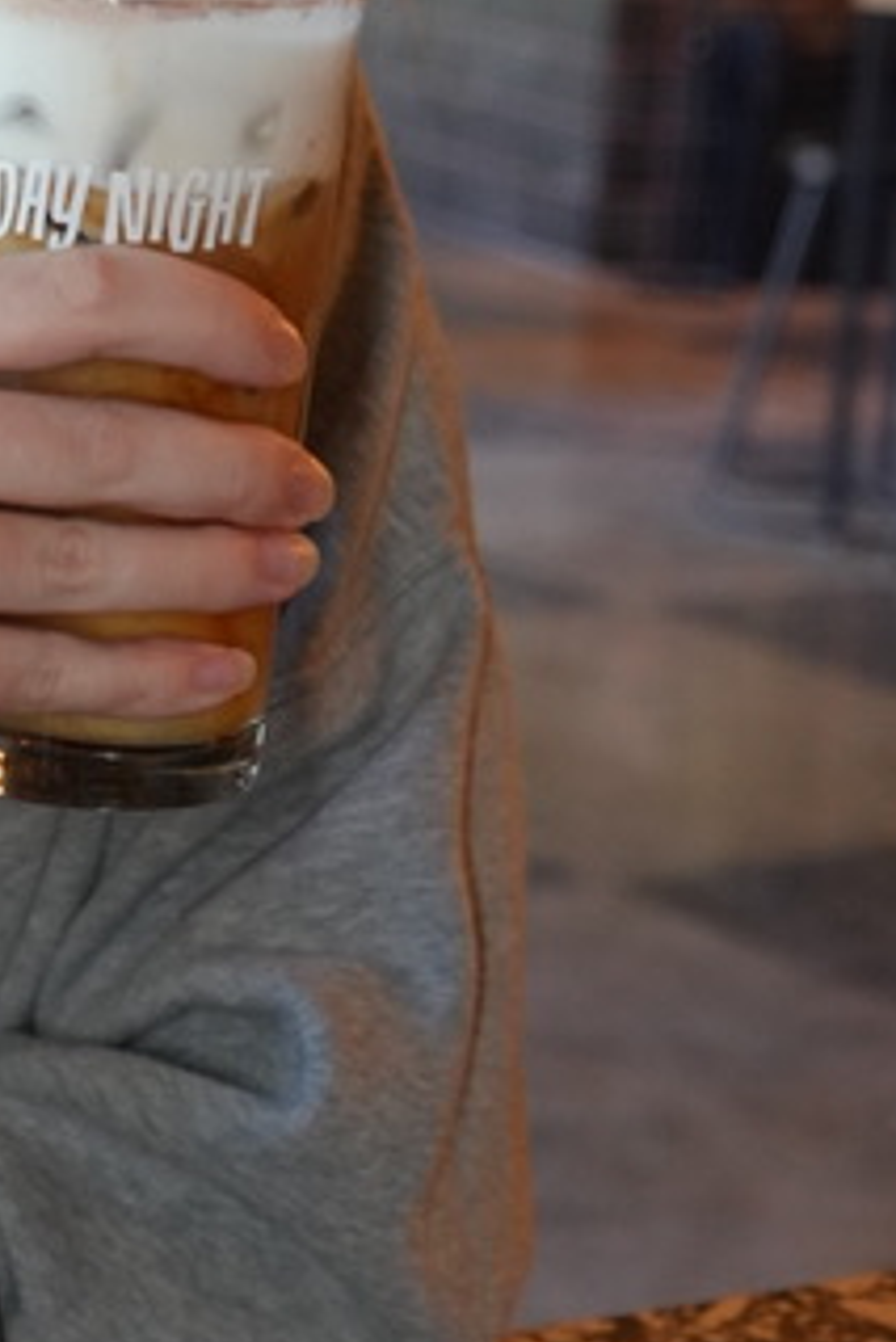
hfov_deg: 13.1
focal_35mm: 102
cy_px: 55
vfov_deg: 19.5
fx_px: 3804
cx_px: -206
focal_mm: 30
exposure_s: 1/160
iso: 2000
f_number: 4
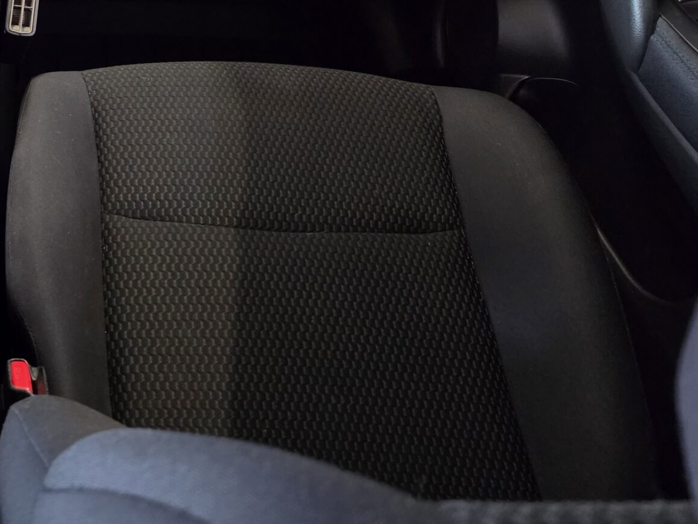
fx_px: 1028
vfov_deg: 26.4
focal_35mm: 51
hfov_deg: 32.9
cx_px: -68
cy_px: -45
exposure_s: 1/50
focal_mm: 6.5
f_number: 1.4
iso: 800
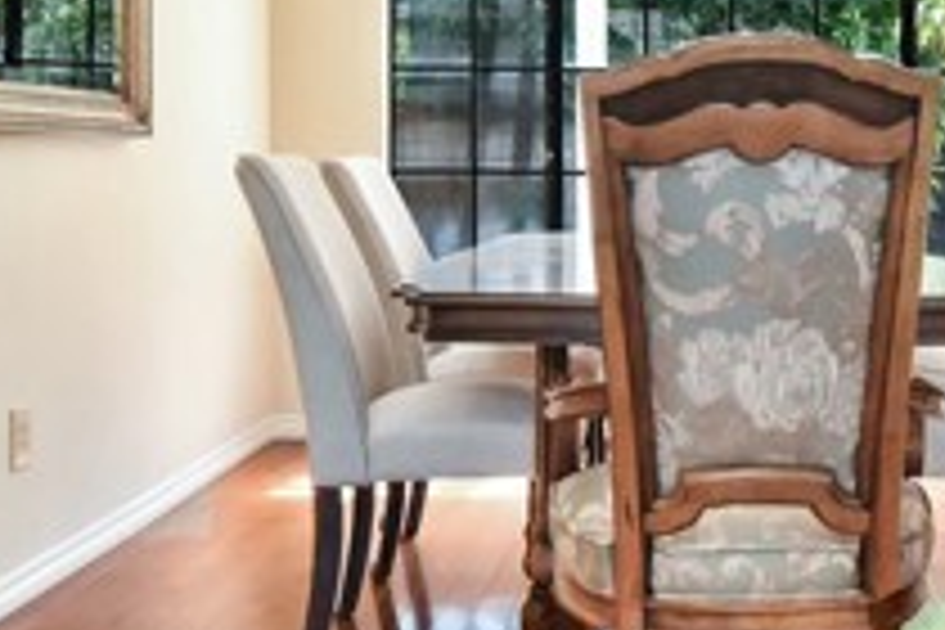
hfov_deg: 32.9
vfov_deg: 22.6
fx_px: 1562
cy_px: 182
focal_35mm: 60
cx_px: 729
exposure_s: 1/30
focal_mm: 13
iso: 800
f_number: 8
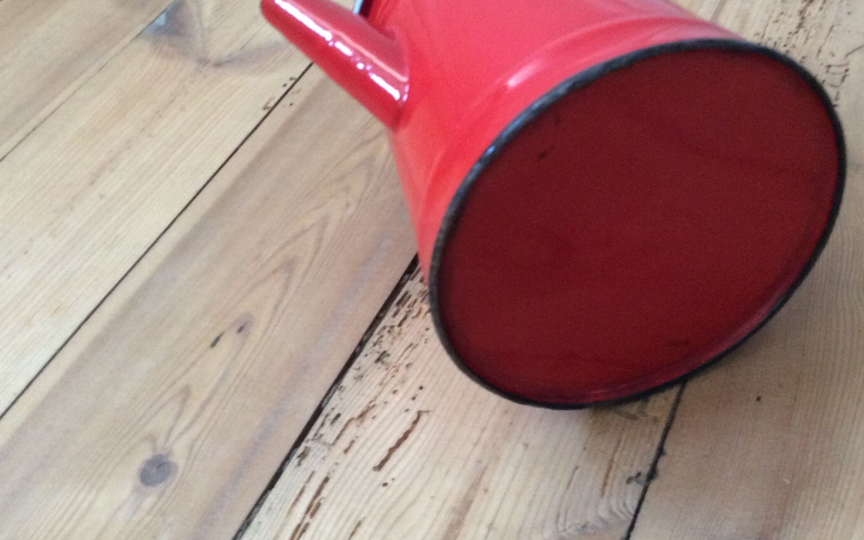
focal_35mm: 42
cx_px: 465
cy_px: 190
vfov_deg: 30.4
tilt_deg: -45.9
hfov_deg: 47.2
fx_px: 989
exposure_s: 1/25
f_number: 2.4
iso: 200
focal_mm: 3.3
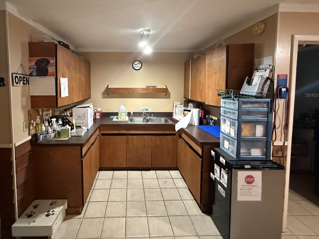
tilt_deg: -2.6
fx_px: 157
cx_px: 135
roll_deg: -0.6
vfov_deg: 73.8
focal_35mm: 17
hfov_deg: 90.3
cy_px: 95
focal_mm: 2.22
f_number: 2.2
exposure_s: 1/60
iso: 800
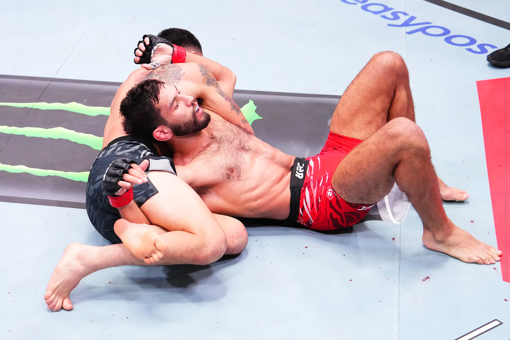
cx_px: 255
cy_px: 170
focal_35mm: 55
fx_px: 779
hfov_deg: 36.2
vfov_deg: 24.6
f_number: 2.8
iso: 5000
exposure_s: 1/1250
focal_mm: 55
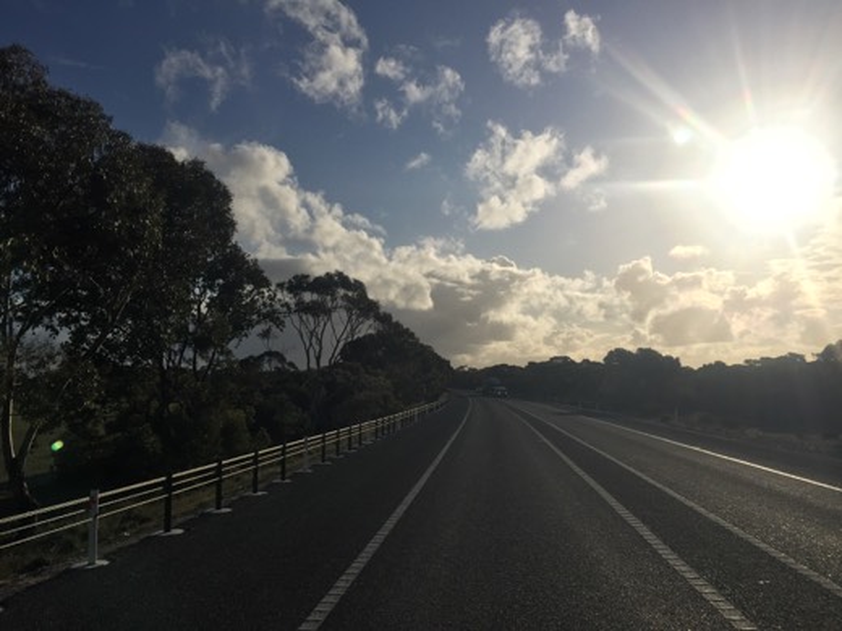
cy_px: 316
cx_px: 421
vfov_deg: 48.2
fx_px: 705
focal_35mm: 29
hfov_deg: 61.7
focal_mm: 4.15
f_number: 2.2
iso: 32
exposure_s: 1/9901
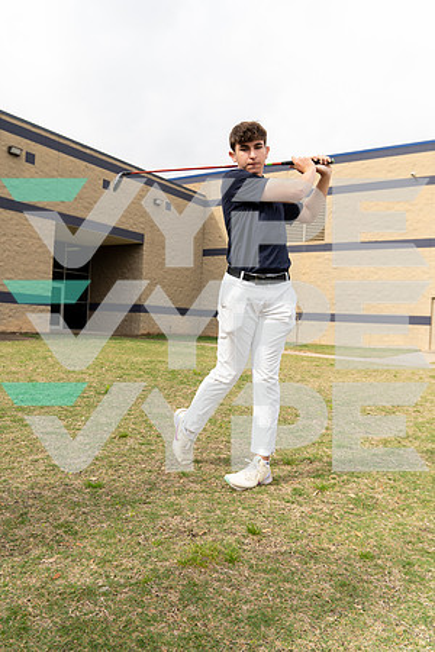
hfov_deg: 46.4
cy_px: 326
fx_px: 507
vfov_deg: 65.5
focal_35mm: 28
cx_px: 218
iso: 160
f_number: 4.5
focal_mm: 28
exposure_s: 1/250
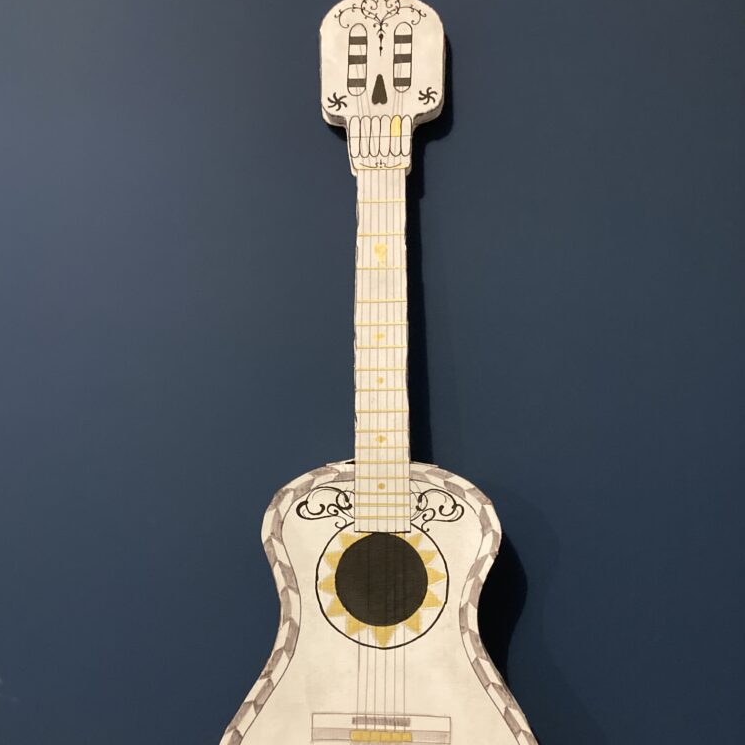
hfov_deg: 48.4
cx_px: 363
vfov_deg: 47.9
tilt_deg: -1.3
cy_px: 473
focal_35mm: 34
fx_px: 828
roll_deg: +0.5
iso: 500
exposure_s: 1/30
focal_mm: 3.99
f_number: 1.8
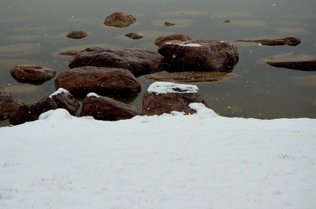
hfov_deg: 27.0
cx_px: 158
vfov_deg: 18.1
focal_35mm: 75
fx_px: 657
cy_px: 104
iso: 1000
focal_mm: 50
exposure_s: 1/400
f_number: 8
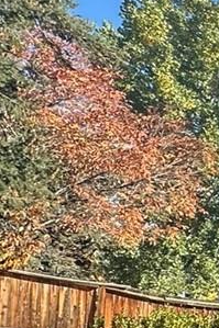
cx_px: 775
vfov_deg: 25.5
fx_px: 713
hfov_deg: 9.4
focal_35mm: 78
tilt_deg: +1.2
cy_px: 263
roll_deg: -1.7
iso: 40
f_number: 2.2
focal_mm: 2.22
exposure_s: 1/759
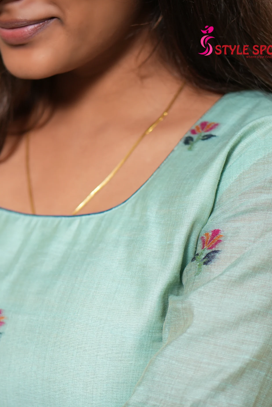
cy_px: 269
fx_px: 1178
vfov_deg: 19.6
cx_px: 107
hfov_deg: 13.2
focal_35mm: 104
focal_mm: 50
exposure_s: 1/125
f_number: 1.8
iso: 320
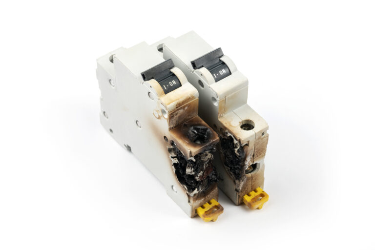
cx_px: 188
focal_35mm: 75
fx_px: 781
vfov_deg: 18.2
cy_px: 125
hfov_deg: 27.0
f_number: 16
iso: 100
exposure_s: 1/160
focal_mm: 50
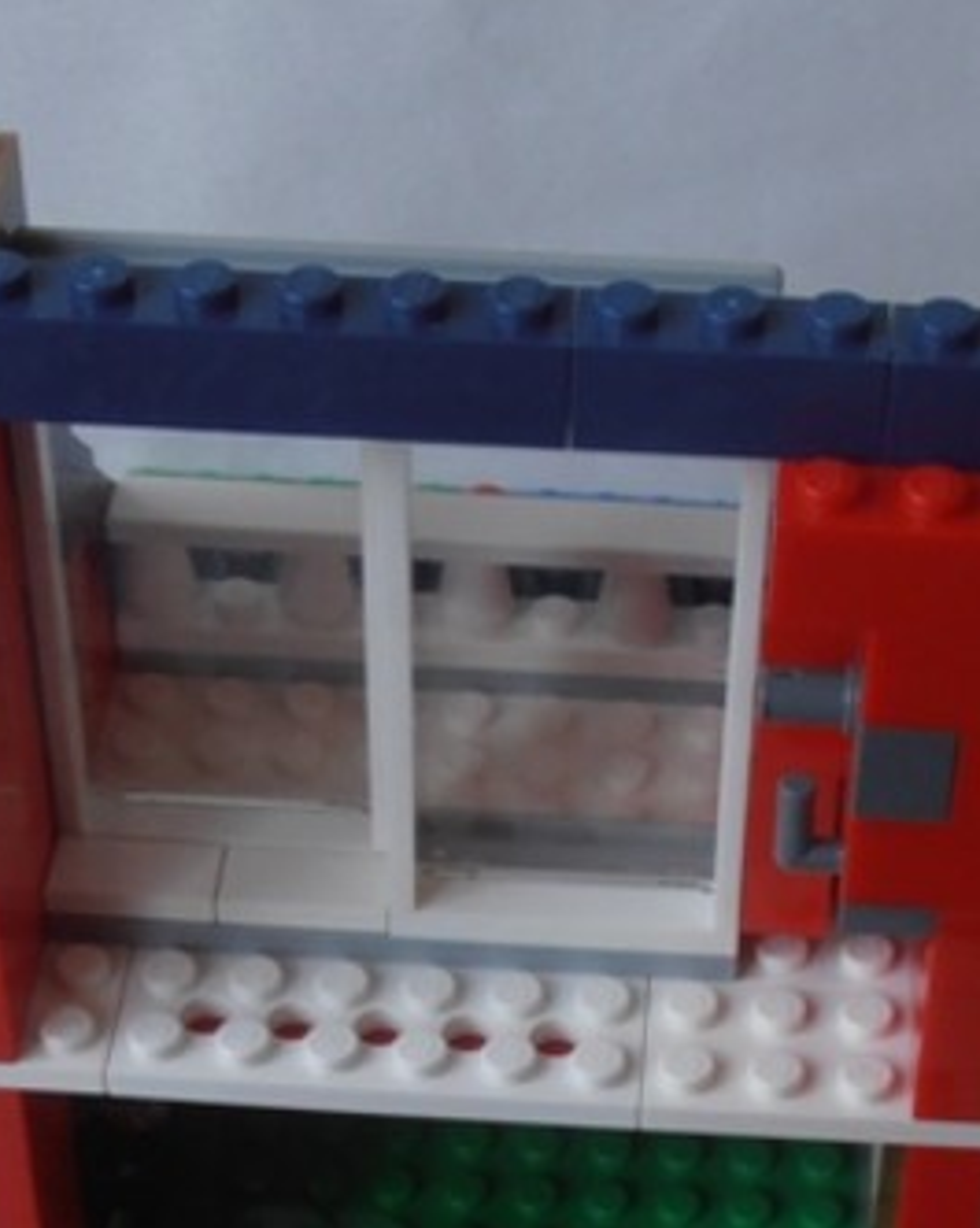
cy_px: 1063
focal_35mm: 98
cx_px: 547
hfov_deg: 15.7
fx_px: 3558
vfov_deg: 19.3
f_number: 3.9
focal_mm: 6.61
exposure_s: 1/125
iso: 80
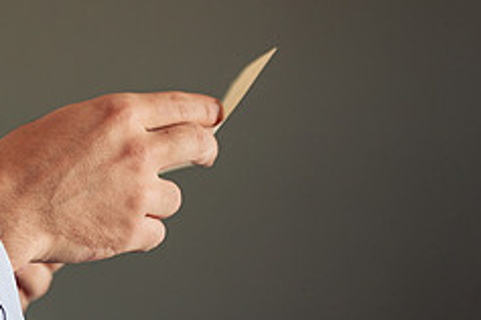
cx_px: -22
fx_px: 2325
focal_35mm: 174
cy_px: 216
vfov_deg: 7.9
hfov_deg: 11.7
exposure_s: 1/100
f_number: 4.5
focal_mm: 70
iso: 800
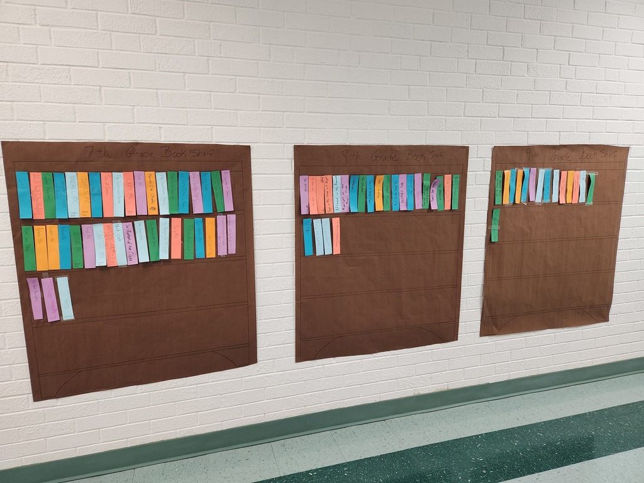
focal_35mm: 23
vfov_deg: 58.9
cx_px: 322
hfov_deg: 73.9
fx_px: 428
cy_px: 242
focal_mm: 5.4
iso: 320
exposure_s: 1/120
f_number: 1.8
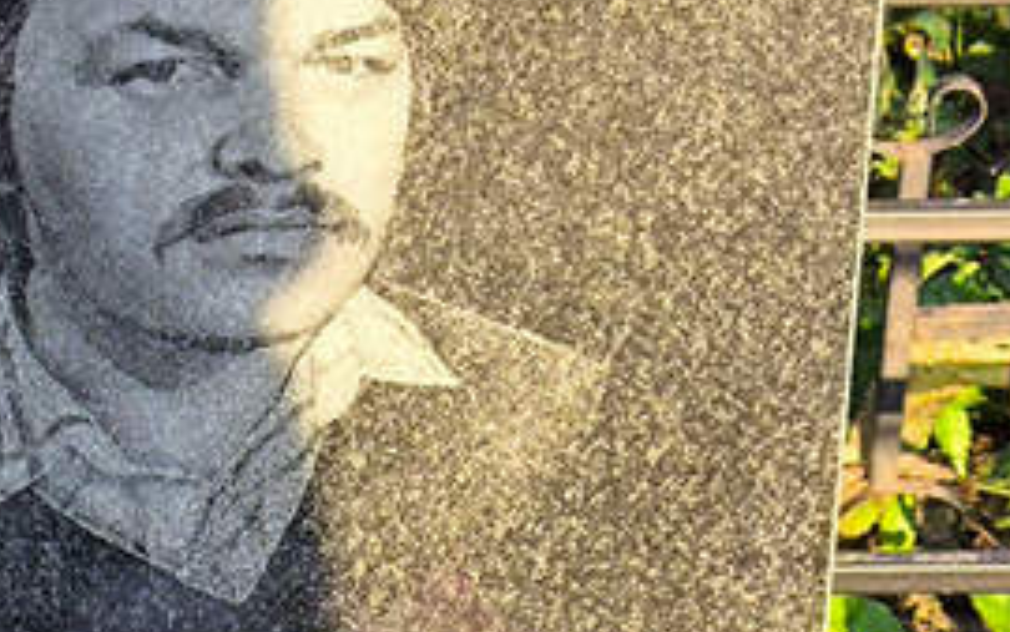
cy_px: 733
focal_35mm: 157
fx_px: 4323
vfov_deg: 8.3
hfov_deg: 13.2
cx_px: 148
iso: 50
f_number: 1.7
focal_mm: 4.71
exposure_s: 1/292
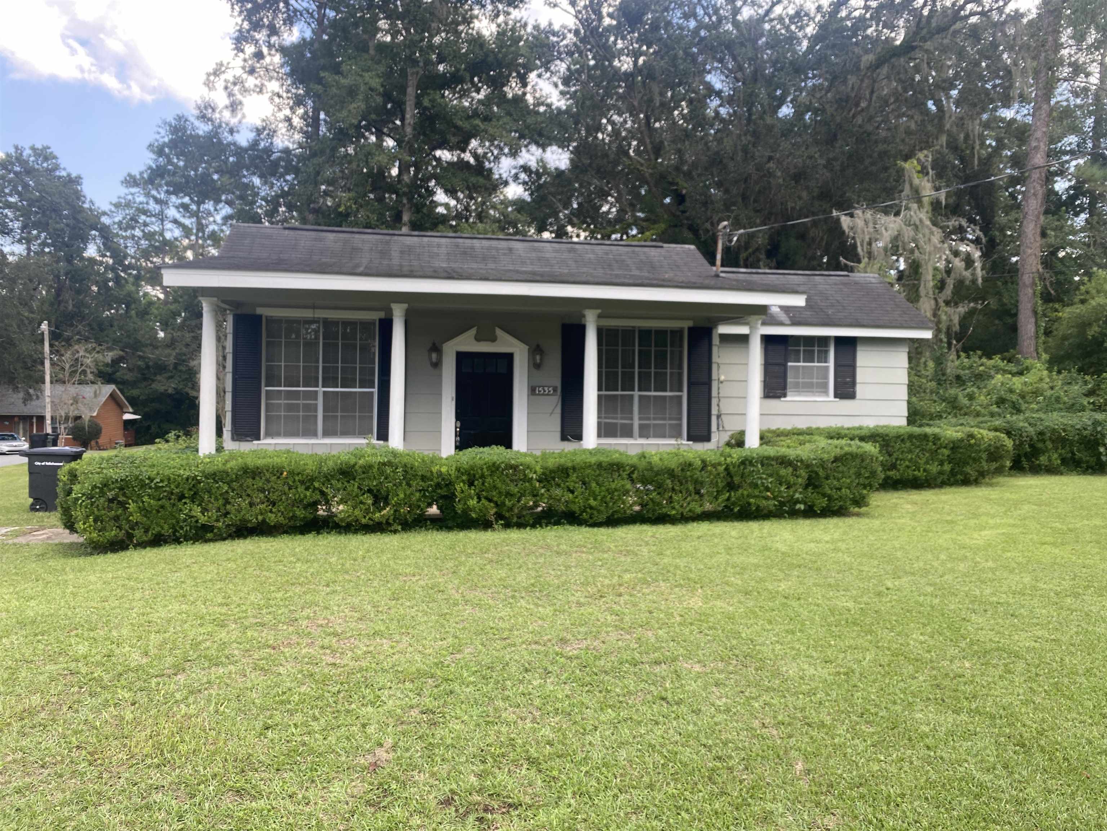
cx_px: 554
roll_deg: -0.4
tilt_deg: -1.1
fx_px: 831
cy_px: 416
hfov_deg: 67.3
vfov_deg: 53.1
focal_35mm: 26
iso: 32
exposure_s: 1/352
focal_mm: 4.25
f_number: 1.8
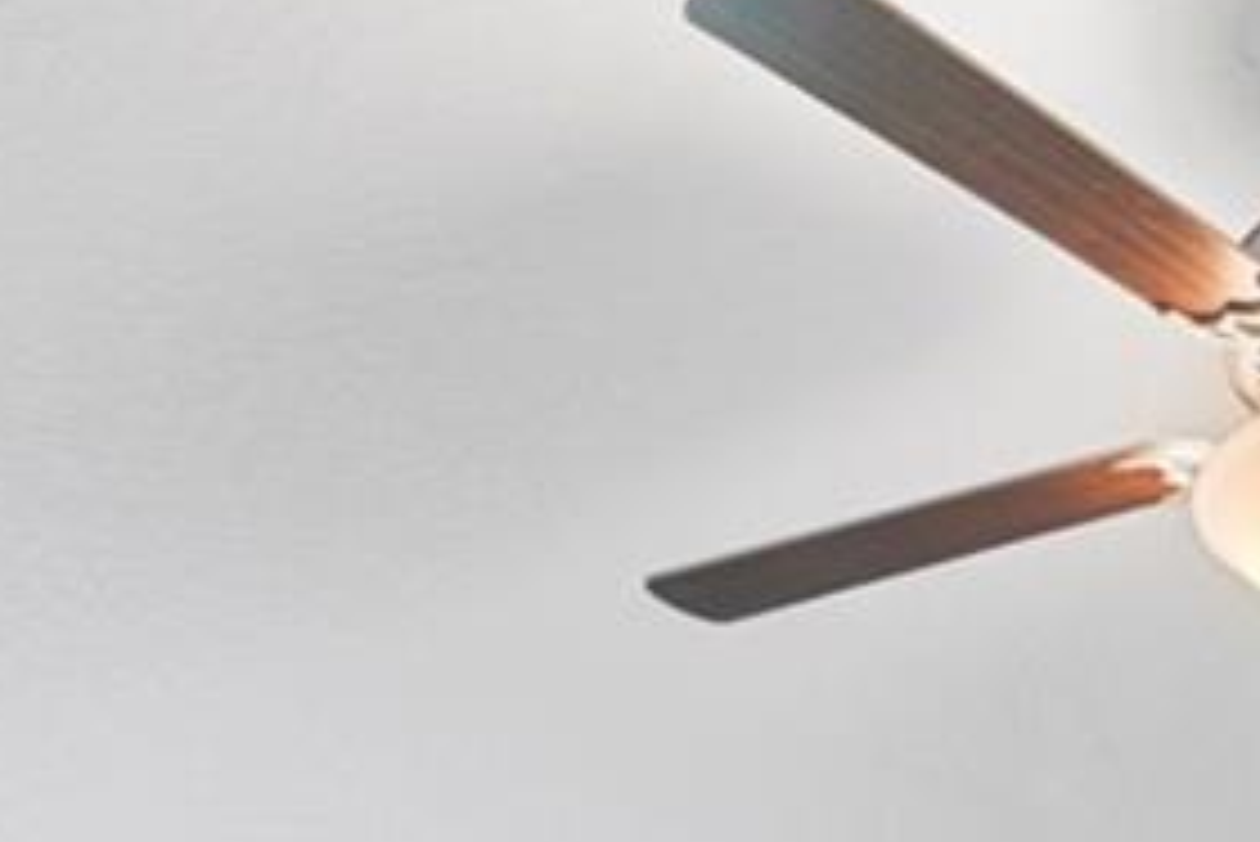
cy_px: 2053
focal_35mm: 80
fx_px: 2801
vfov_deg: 12.9
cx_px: 1120
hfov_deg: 24.7
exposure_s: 1/8
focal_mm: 14
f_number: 8
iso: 800
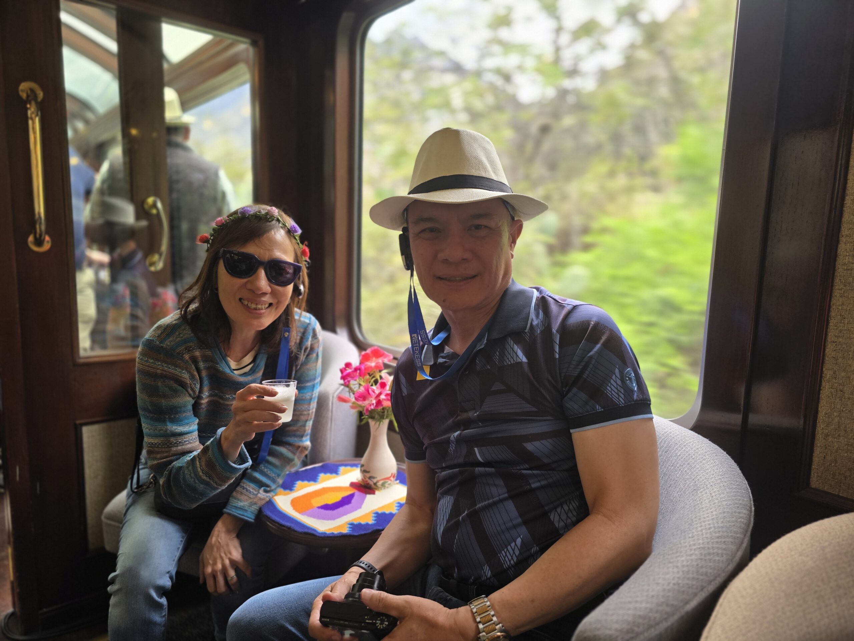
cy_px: 320
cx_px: 427
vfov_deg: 58.9
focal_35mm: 23
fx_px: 567
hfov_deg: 73.9
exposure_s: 1/120
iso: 40
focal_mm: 6.3
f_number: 1.7
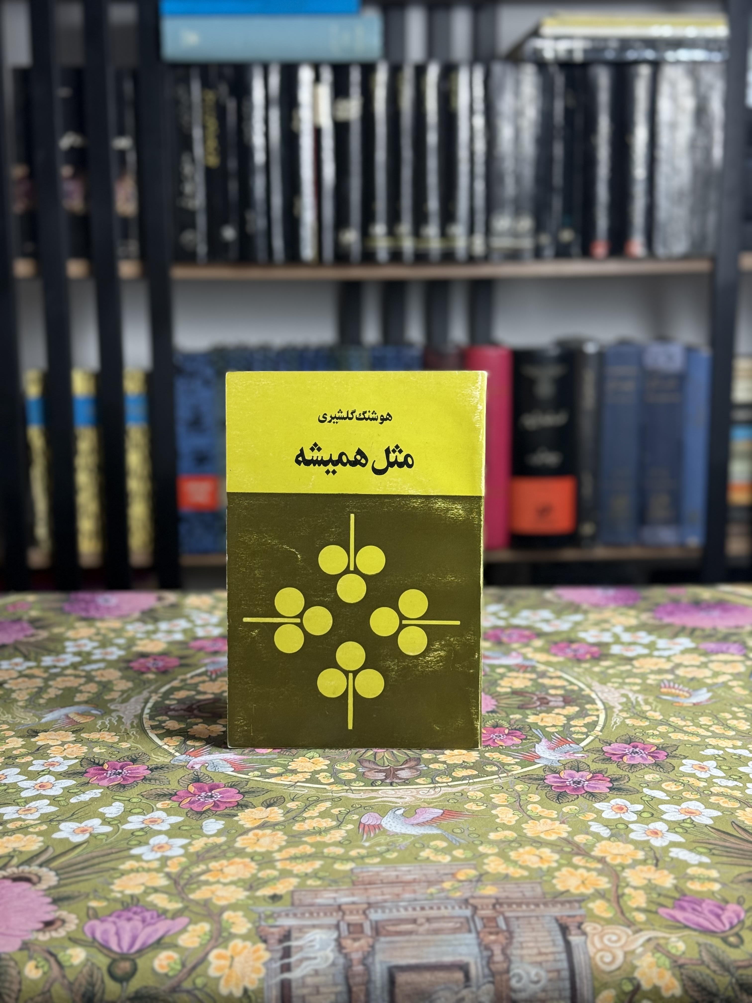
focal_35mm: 48
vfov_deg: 39.7
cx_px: 376
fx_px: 1390
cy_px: 502
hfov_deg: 30.3
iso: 100
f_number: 1.78
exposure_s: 1/100
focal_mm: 6.76
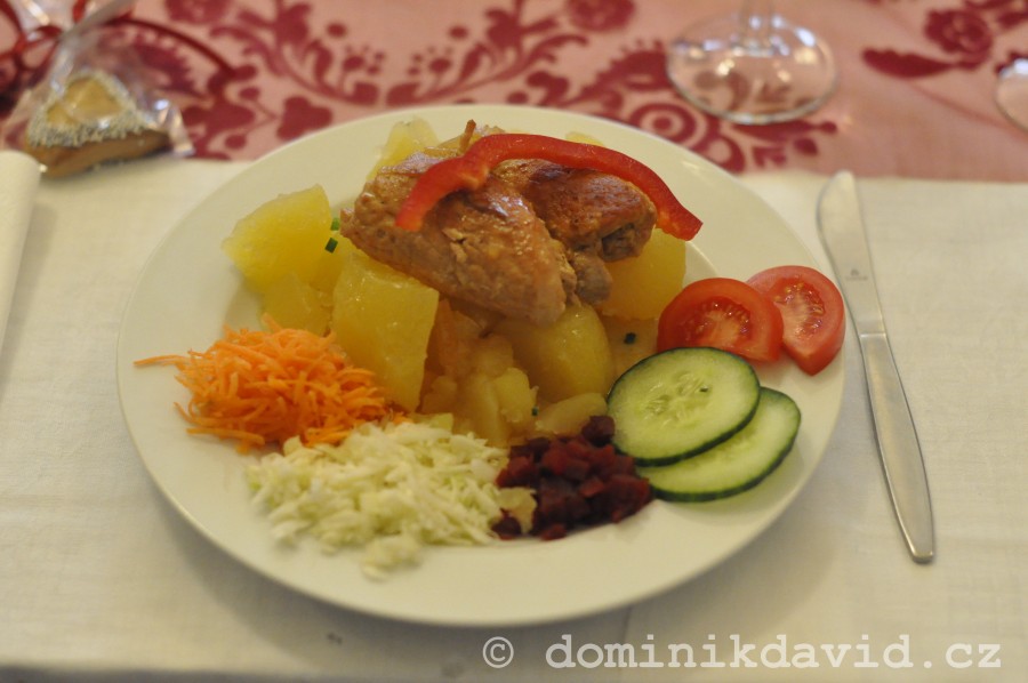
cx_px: 514
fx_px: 2139
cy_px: 342
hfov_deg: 27.0
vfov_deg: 18.1
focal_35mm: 75
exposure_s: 1/160
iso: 3200
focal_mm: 50
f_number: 2.5
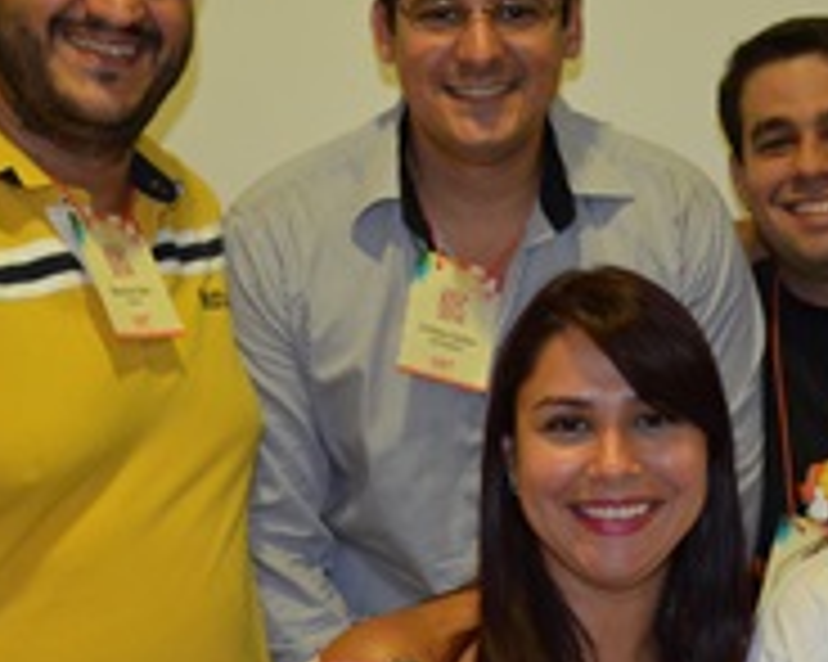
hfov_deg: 23.0
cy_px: 412
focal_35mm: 82
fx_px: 2008
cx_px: 634
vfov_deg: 18.7
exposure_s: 1/60
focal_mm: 24
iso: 1600
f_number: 4
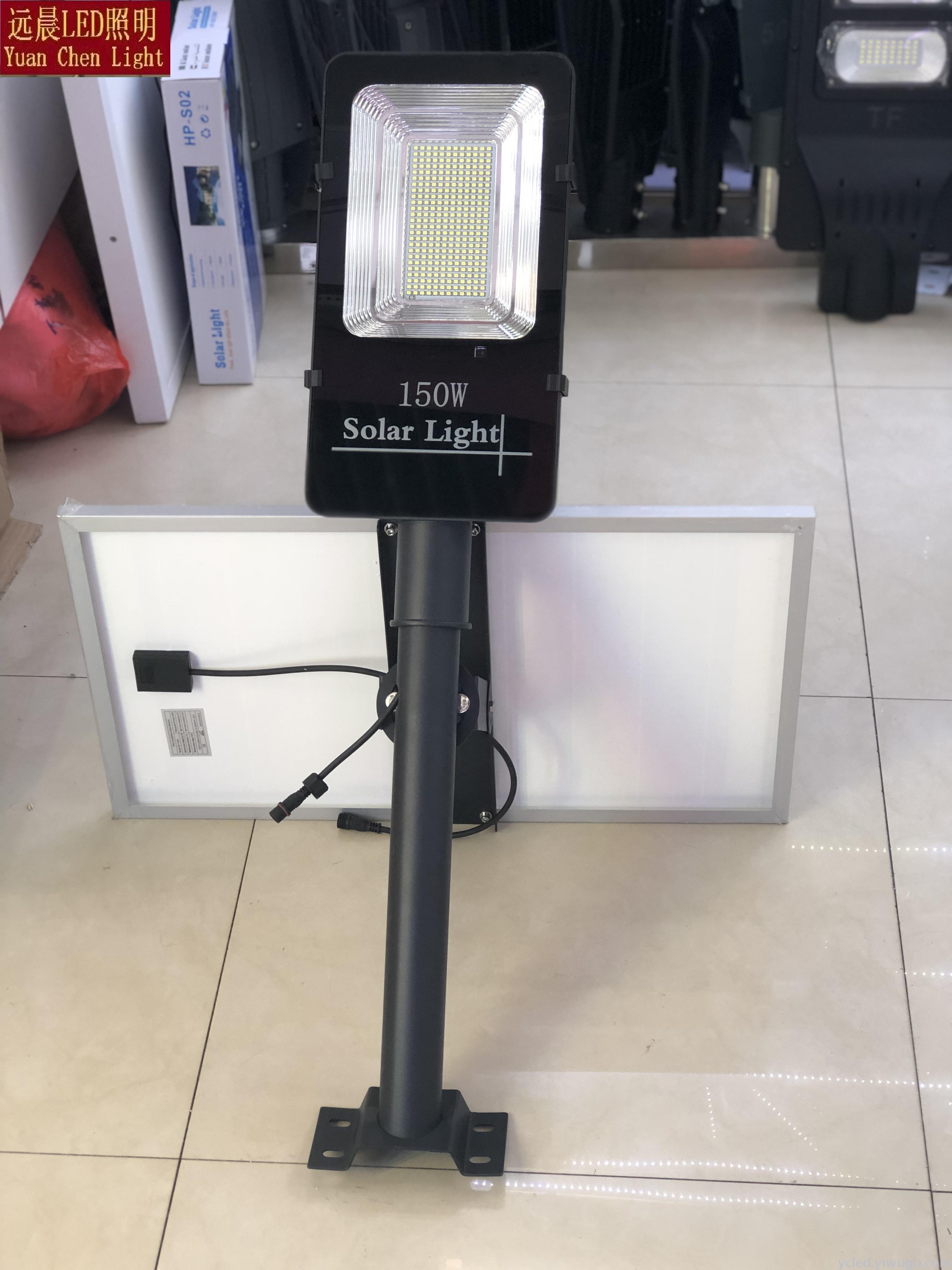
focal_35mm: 57
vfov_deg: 33.8
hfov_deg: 25.7
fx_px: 2090
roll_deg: +1.7
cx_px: 476
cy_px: 635
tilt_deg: -38.6
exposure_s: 1/33
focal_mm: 6.6
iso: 50
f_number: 2.8
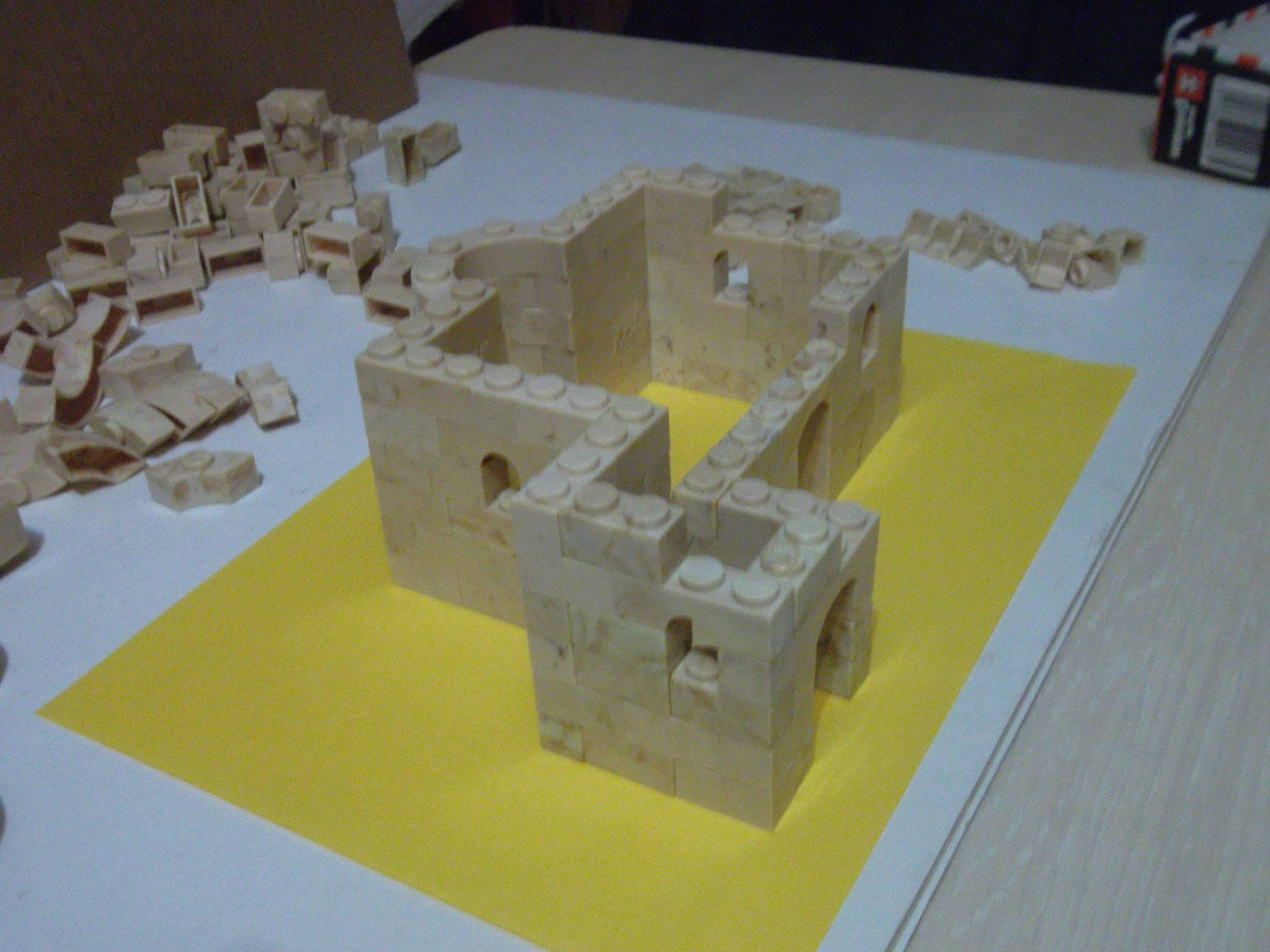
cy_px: 476
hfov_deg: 50.1
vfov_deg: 38.7
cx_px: 635
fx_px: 1357
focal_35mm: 37
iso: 640
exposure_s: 1/9
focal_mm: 6.6
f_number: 4
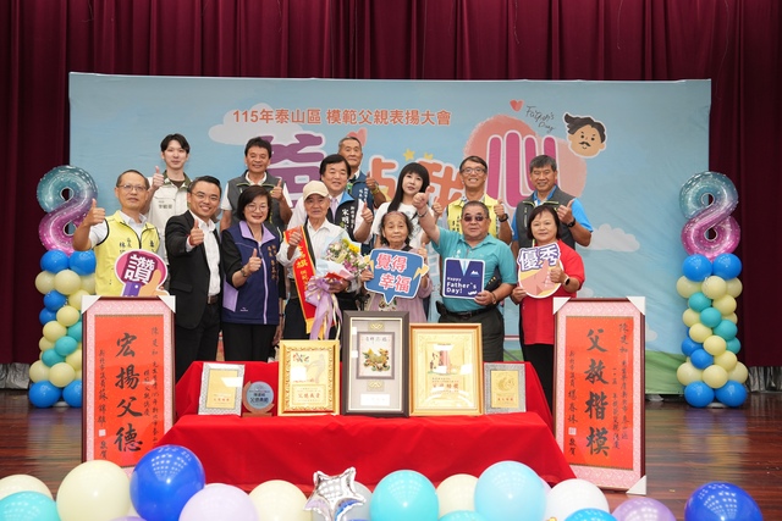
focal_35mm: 40
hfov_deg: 48.4
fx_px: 869
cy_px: 260
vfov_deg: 33.4
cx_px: 391
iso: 1250
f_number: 4
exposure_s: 1/200
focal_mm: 40
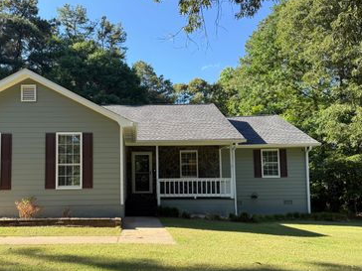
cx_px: 135
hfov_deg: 54.7
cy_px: 165
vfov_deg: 42.7
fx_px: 345
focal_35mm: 33
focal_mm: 6.76
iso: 80
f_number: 1.78
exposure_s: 1/1122
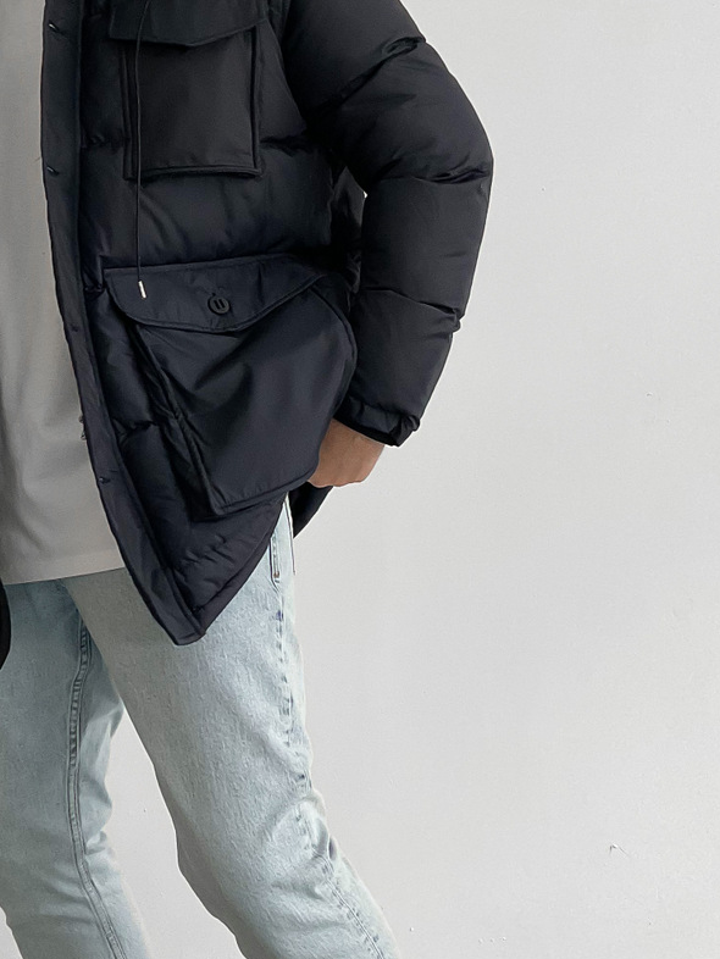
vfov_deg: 32.6
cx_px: 185
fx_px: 1635
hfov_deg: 24.6
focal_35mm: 59
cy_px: 381
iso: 125
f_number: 1.8
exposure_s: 1/60
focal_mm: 3
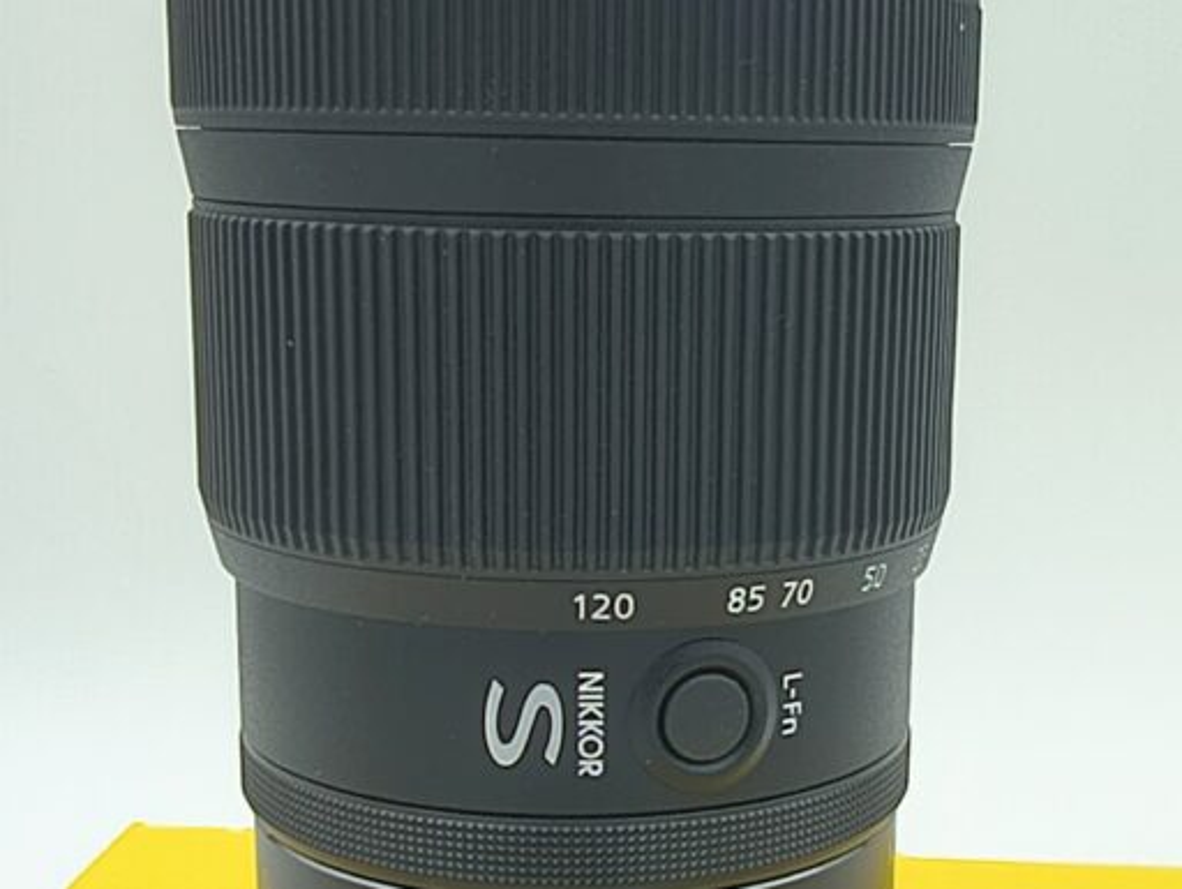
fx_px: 820
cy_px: 444
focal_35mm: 24
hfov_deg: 71.5
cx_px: 591
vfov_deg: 56.9
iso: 159
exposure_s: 1/100
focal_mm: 1.83
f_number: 2
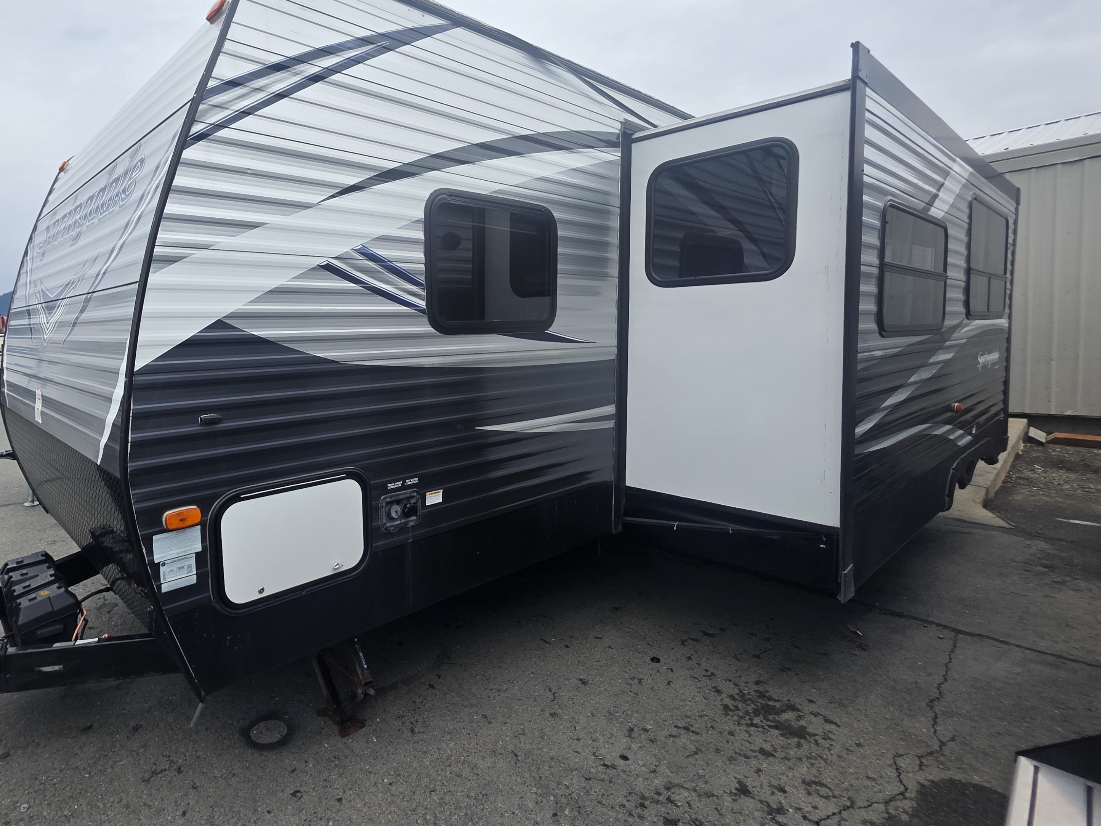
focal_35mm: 18
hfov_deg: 85.2
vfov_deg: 71.5
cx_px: 383
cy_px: 389
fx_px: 573
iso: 40
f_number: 1.9
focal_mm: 2.2
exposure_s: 1/694
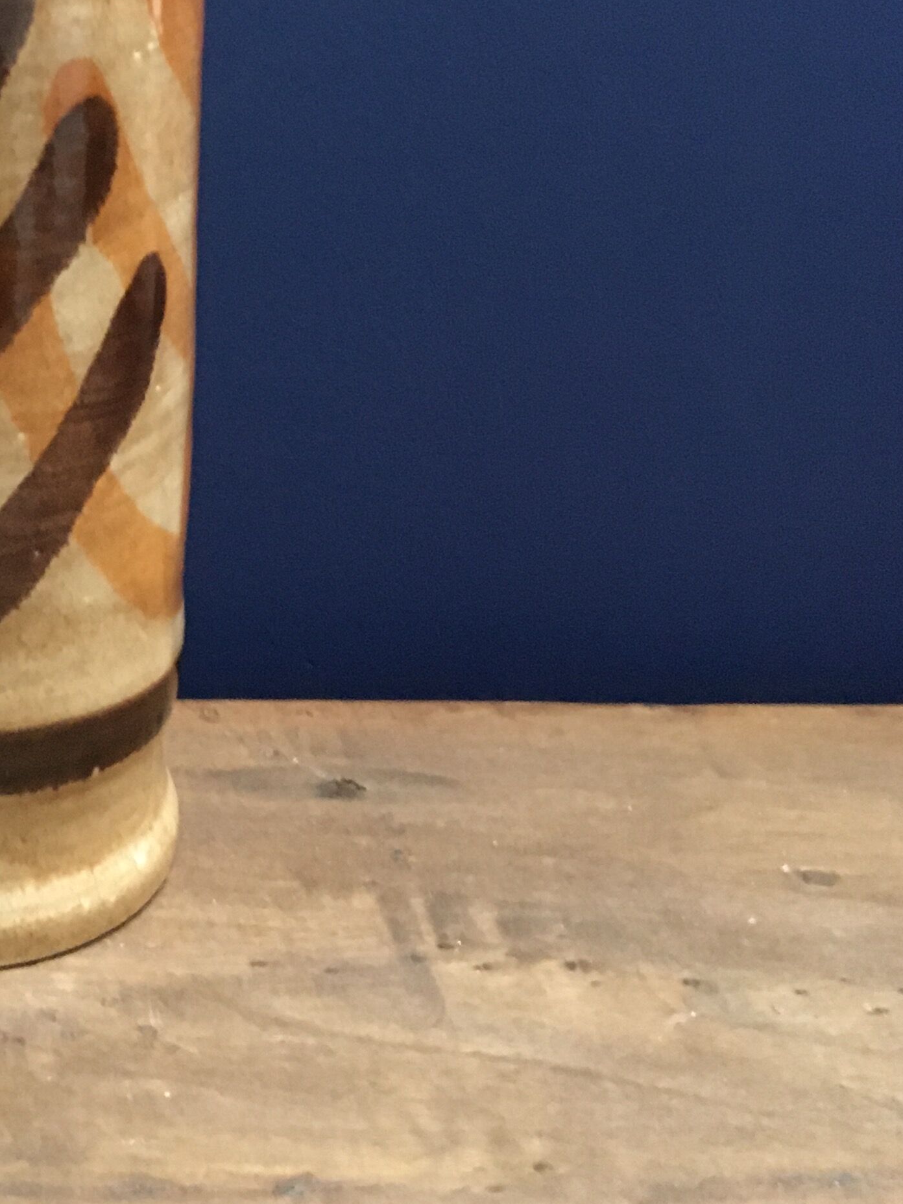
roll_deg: -1.0
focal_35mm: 63
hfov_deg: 22.3
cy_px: 267
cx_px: -16
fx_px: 2191
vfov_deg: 30.1
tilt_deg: -14.0
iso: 400
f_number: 2.2
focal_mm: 4.15
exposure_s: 1/17
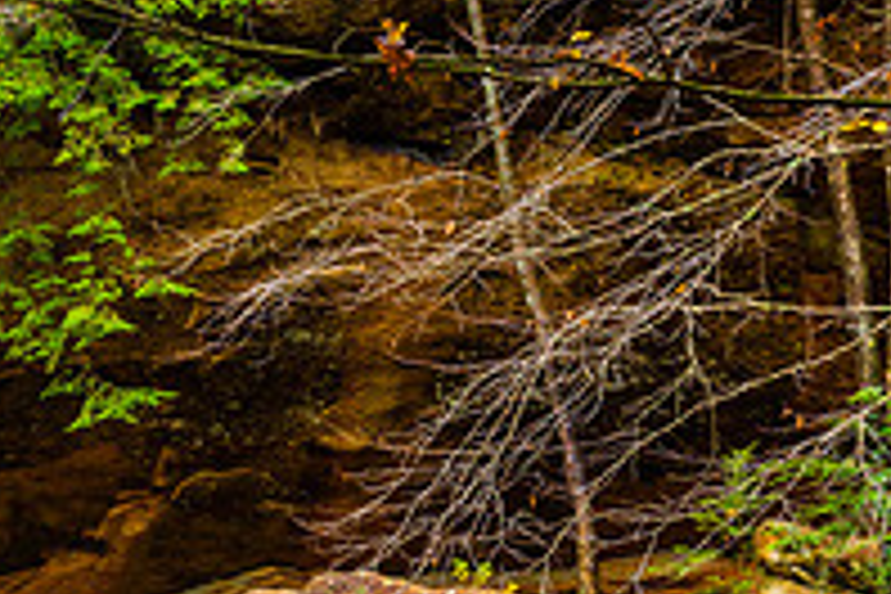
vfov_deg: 6.2
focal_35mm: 220
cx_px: 261
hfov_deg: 9.3
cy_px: 565
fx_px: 5445
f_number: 13
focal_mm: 75
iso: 64
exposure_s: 1.5
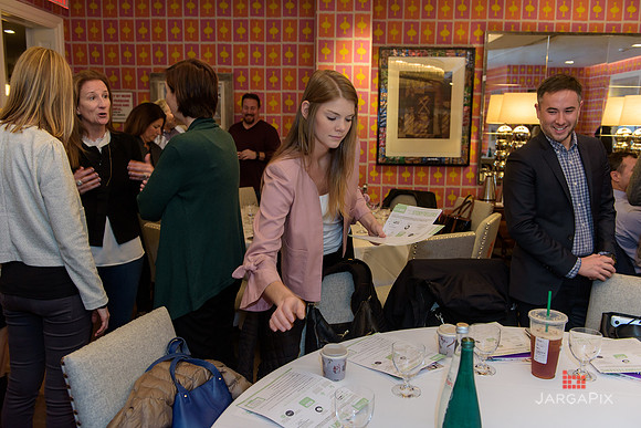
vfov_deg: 41.1
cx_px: 320
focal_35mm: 32
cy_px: 214
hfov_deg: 58.7
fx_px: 570
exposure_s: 1/125
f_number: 3.2
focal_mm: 32
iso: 1000
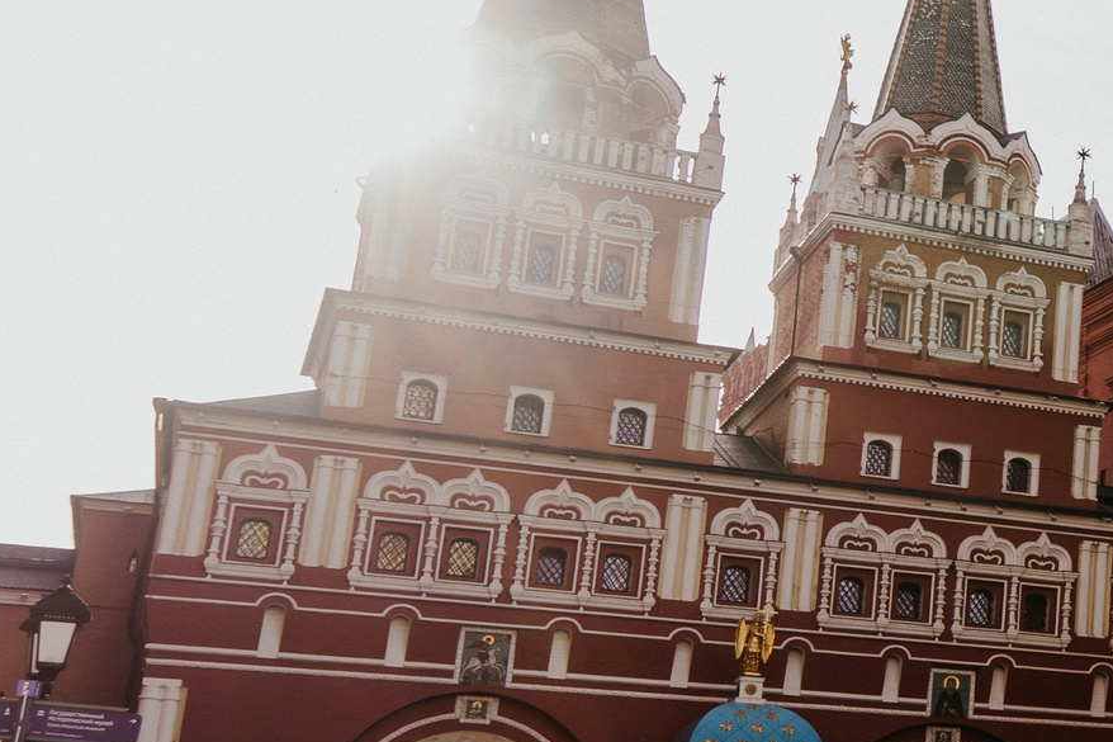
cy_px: 413
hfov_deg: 24.5
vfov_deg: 19.4
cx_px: 1510
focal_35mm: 70
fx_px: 2164
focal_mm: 24
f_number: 4
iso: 100
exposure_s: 1/500
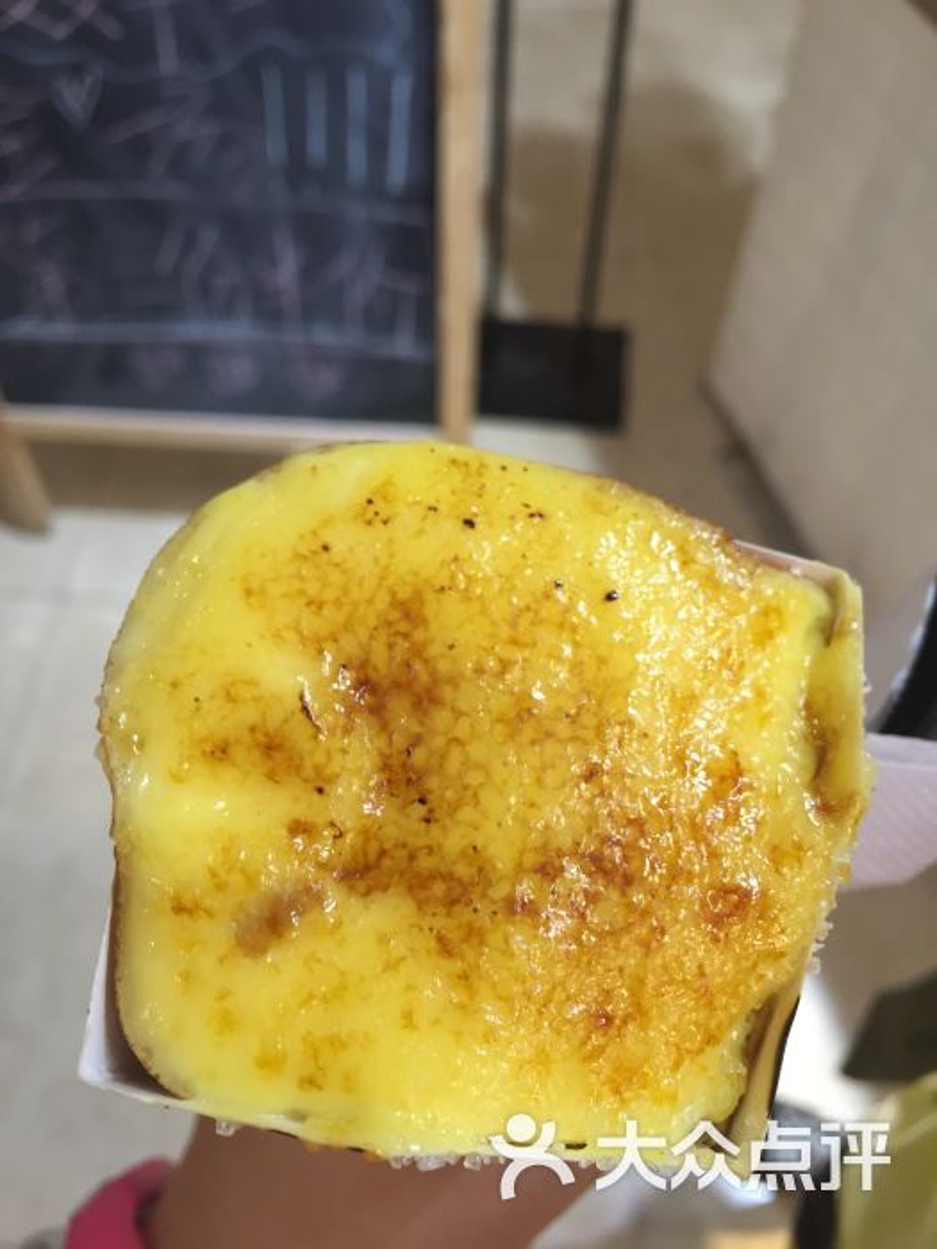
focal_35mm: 29
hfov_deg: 48.2
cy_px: 624
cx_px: 468
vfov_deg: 61.7
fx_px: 1047
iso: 100
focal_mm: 4.15
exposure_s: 1/33
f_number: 2.2
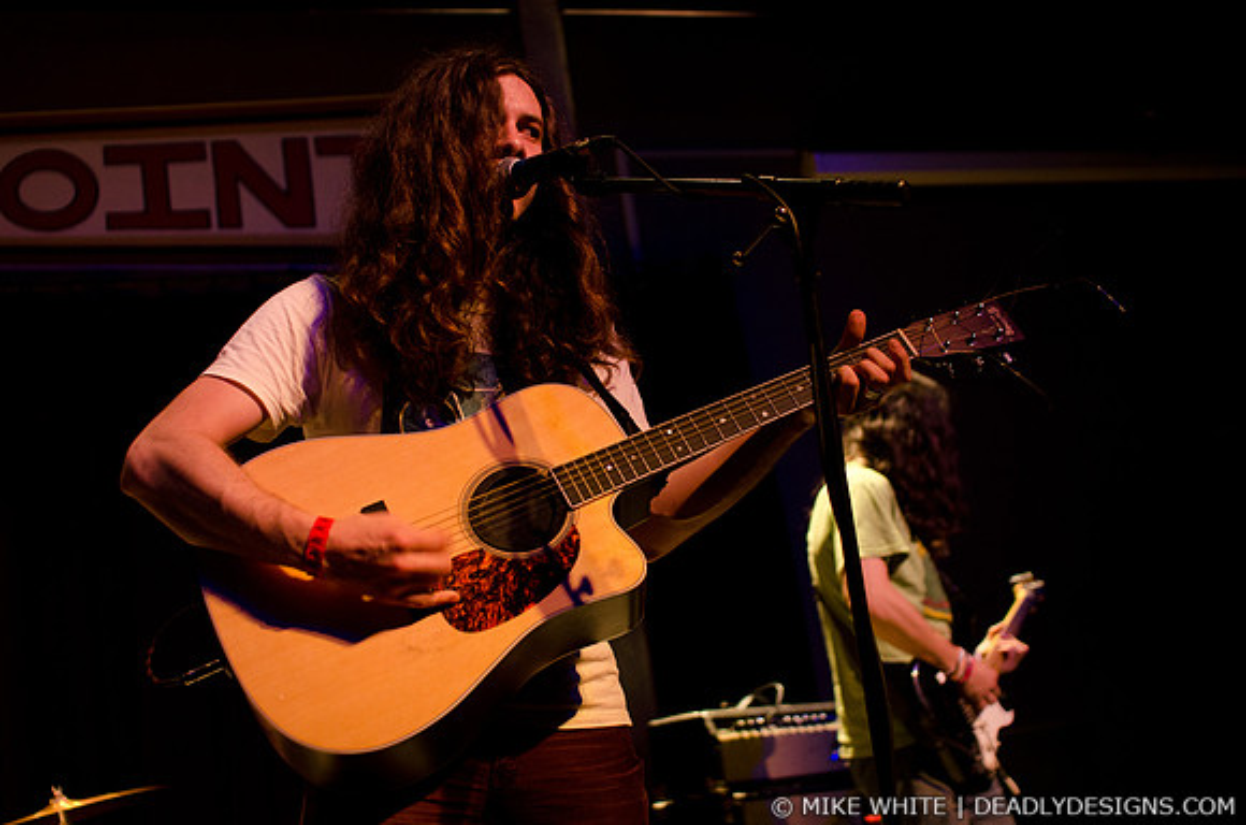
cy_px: 412
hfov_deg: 43.7
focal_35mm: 45
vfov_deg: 29.7
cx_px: 623
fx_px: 1554
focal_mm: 30
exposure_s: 1/80
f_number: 2.8
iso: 1600
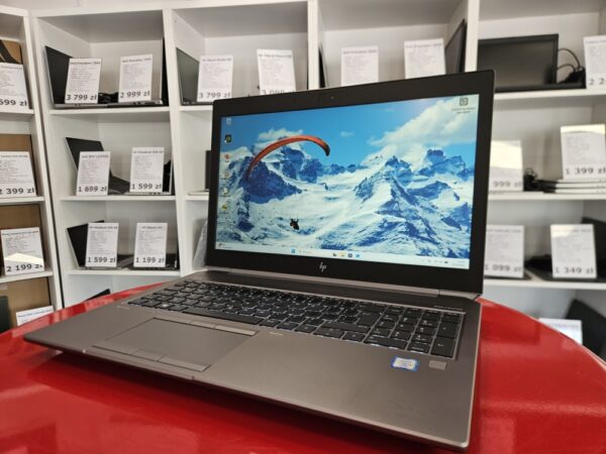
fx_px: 403
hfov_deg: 73.9
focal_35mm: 23
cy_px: 227
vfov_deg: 58.9
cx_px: 303
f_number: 1.8
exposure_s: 1/180
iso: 200
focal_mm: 5.4
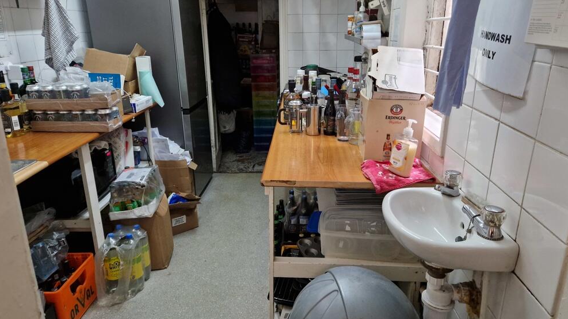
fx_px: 392
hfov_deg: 71.9
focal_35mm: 26
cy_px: 137
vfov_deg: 44.3
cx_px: 284
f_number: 1.8
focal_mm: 5.4
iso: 640
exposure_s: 1/100
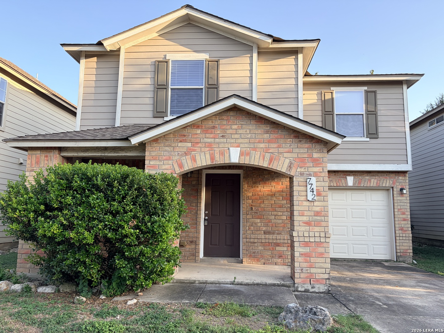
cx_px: 222
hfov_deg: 67.3
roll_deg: -0.3
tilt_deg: +7.8
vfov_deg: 53.1
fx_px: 333
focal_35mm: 26
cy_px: 166
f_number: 1.6
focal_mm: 5.96
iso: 50
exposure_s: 1/503
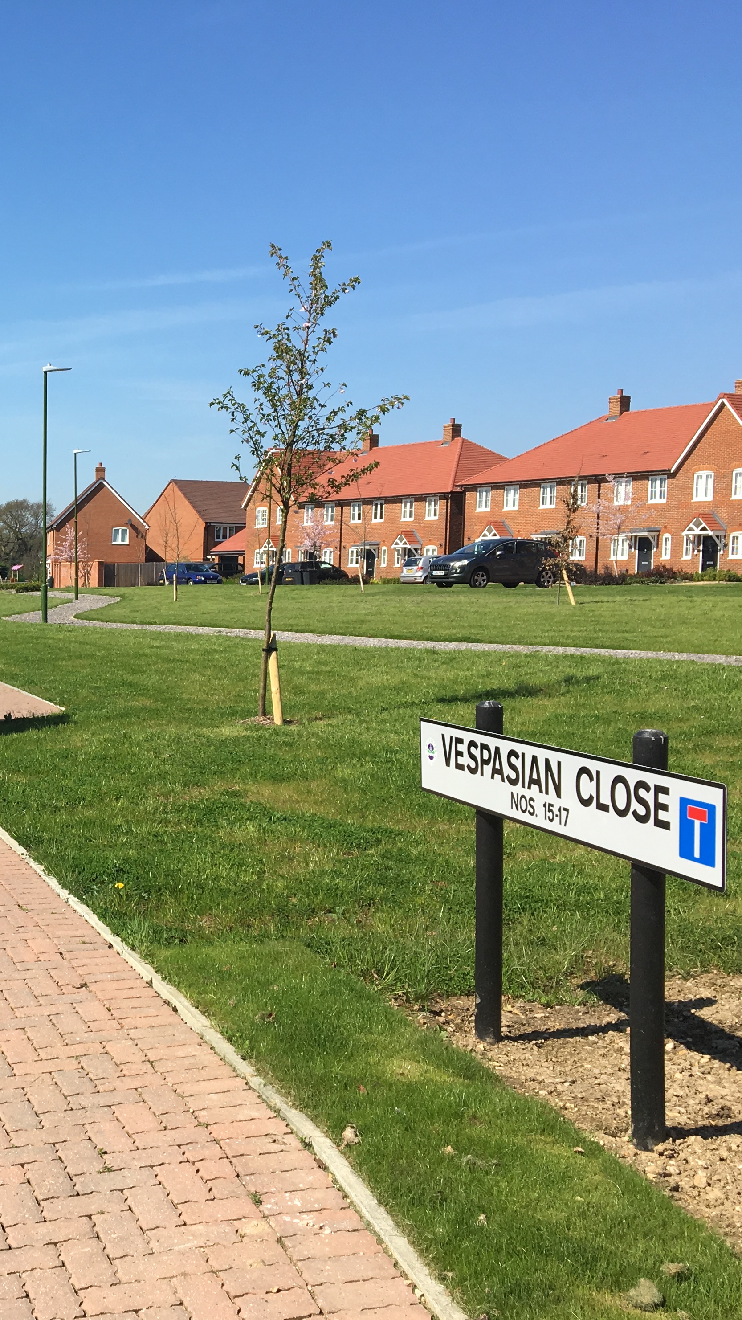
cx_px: -59
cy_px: 662
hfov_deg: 25.8
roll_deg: -0.4
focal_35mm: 43
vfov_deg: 47.4
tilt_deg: -1.5
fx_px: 1505
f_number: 2.2
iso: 25
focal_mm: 4.15
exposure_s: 1/1570
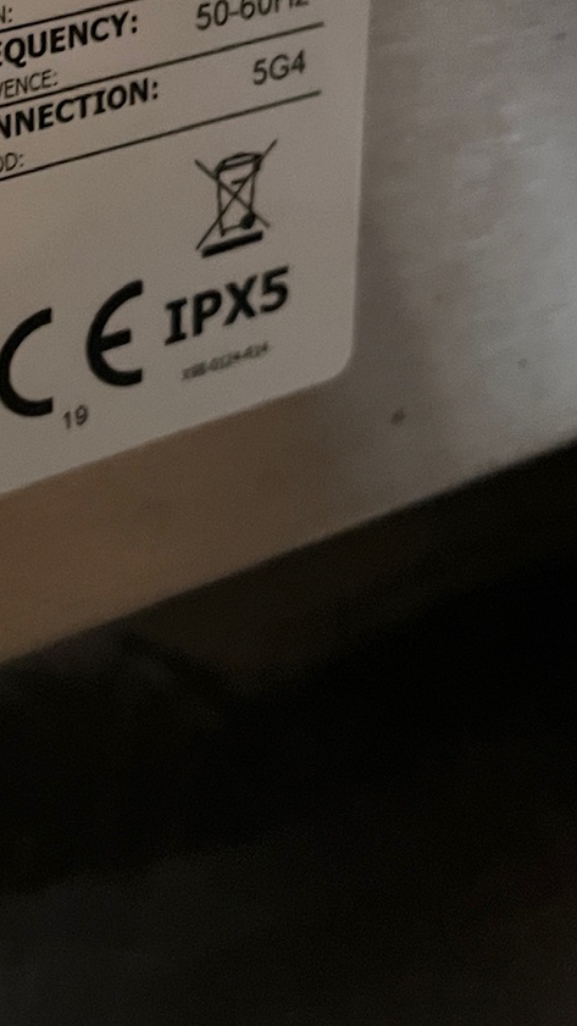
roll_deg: +4.1
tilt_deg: -20.8
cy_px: 113
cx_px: -162
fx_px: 1877
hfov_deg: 16.6
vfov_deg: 29.4
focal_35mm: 69
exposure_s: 1/25
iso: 640
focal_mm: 5.1
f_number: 1.6
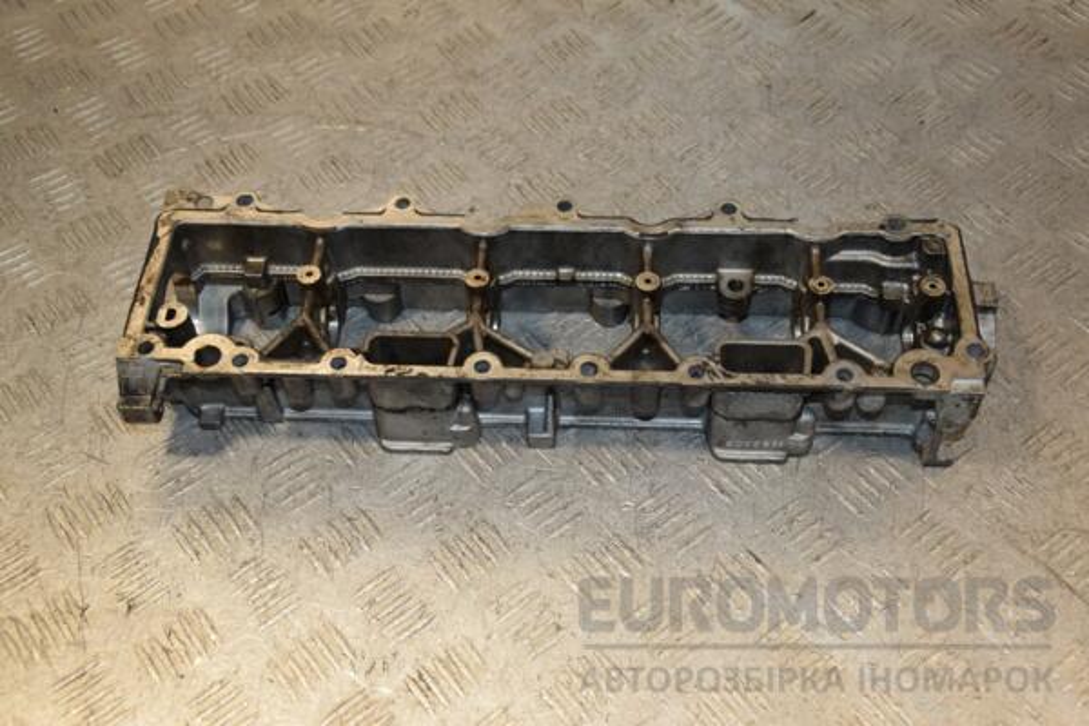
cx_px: 544
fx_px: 1361
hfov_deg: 43.6
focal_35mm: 45
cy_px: 363
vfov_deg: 29.9
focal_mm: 30
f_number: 5.6
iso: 800
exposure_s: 1/200
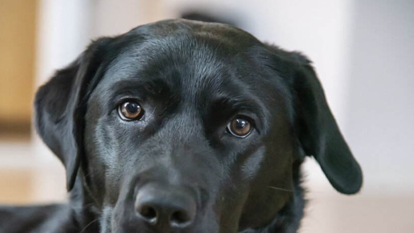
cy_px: 168
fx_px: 1735
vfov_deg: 7.7
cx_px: 200
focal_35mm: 158
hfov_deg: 13.6
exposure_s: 1/250
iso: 6400
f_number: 4
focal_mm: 120
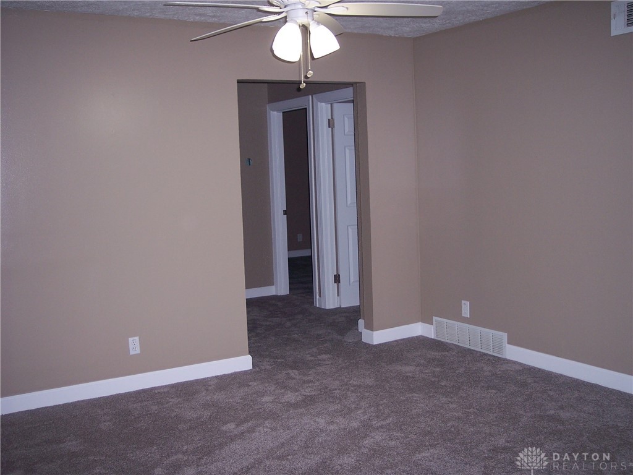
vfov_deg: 36.8
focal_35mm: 39
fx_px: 713
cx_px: 316
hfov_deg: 47.9
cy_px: 238
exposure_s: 1/60
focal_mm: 8
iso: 100
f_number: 2.8
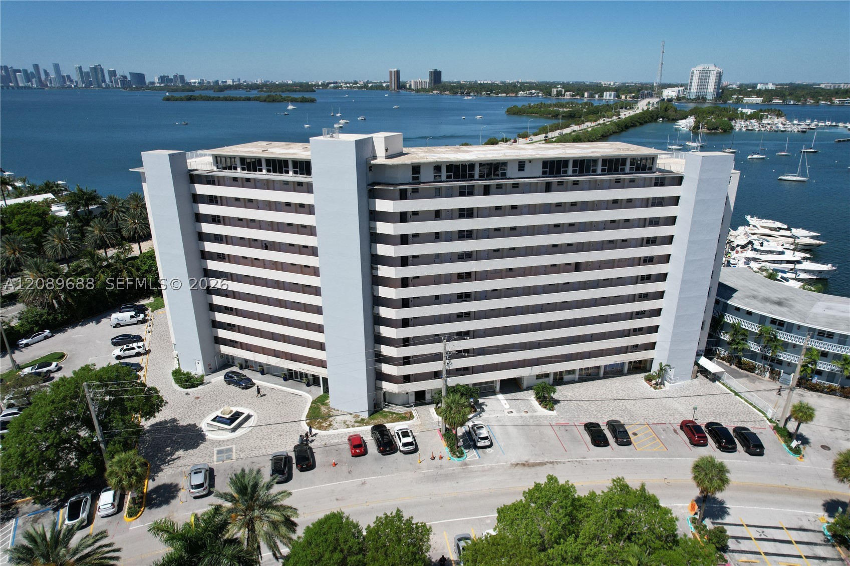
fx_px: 519
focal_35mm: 22
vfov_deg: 57.2
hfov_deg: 78.6
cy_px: 283
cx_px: 425
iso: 120
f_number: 2.8
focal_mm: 8.38
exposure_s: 1/3000
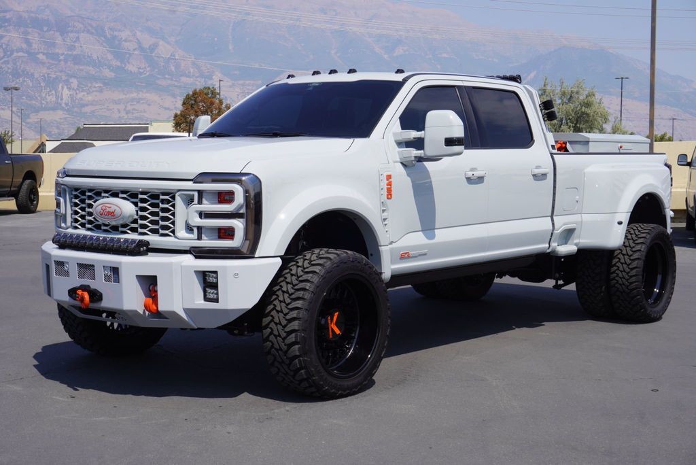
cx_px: 348
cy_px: 232
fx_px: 1045
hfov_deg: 36.9
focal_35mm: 54
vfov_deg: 25.1
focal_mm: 36
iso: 100
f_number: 11
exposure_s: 1/160
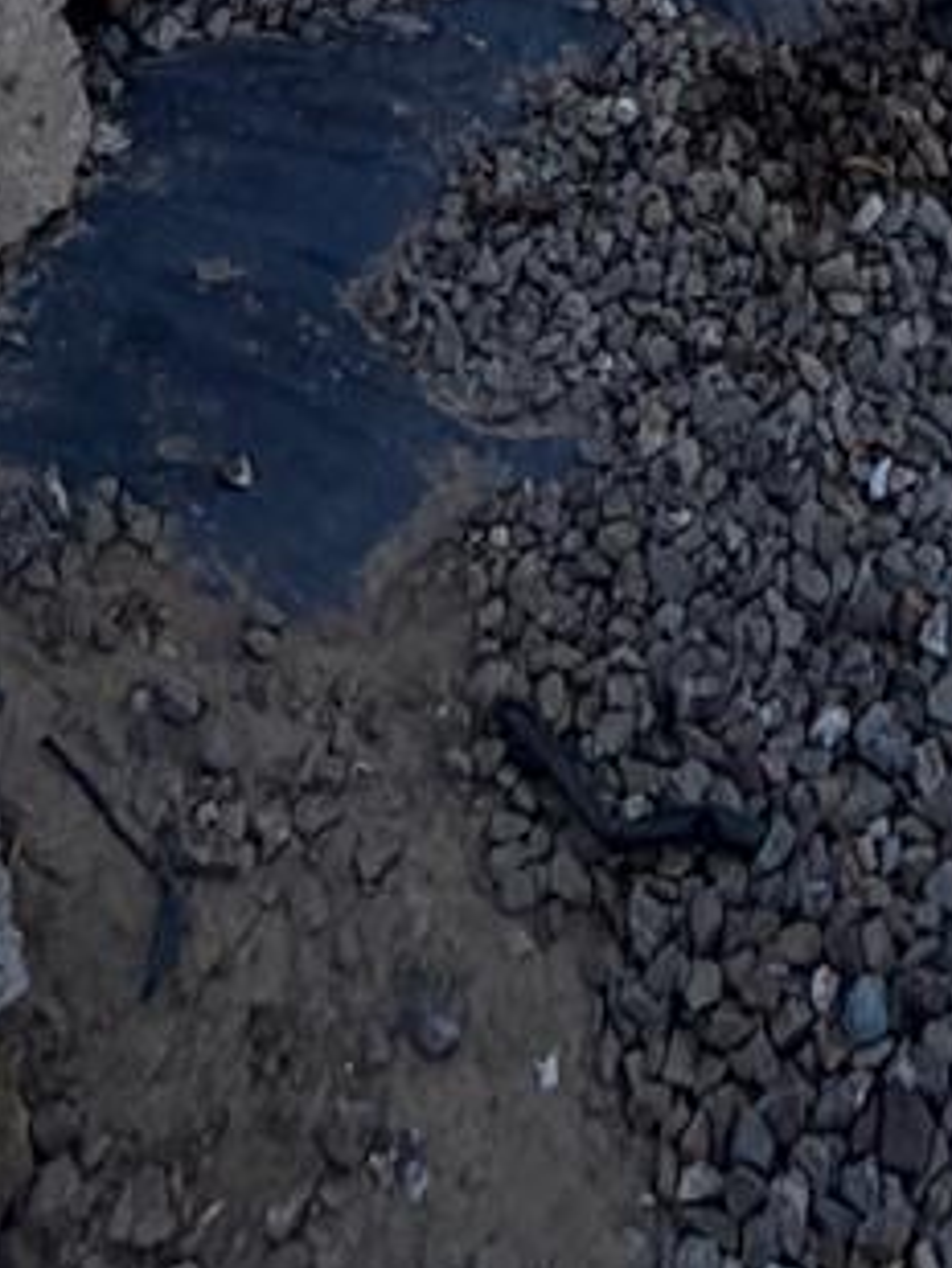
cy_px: -1541
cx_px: 962
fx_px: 2492
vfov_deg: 16.7
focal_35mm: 68
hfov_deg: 20.9
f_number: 2.2
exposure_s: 1/569
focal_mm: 2.22
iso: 40
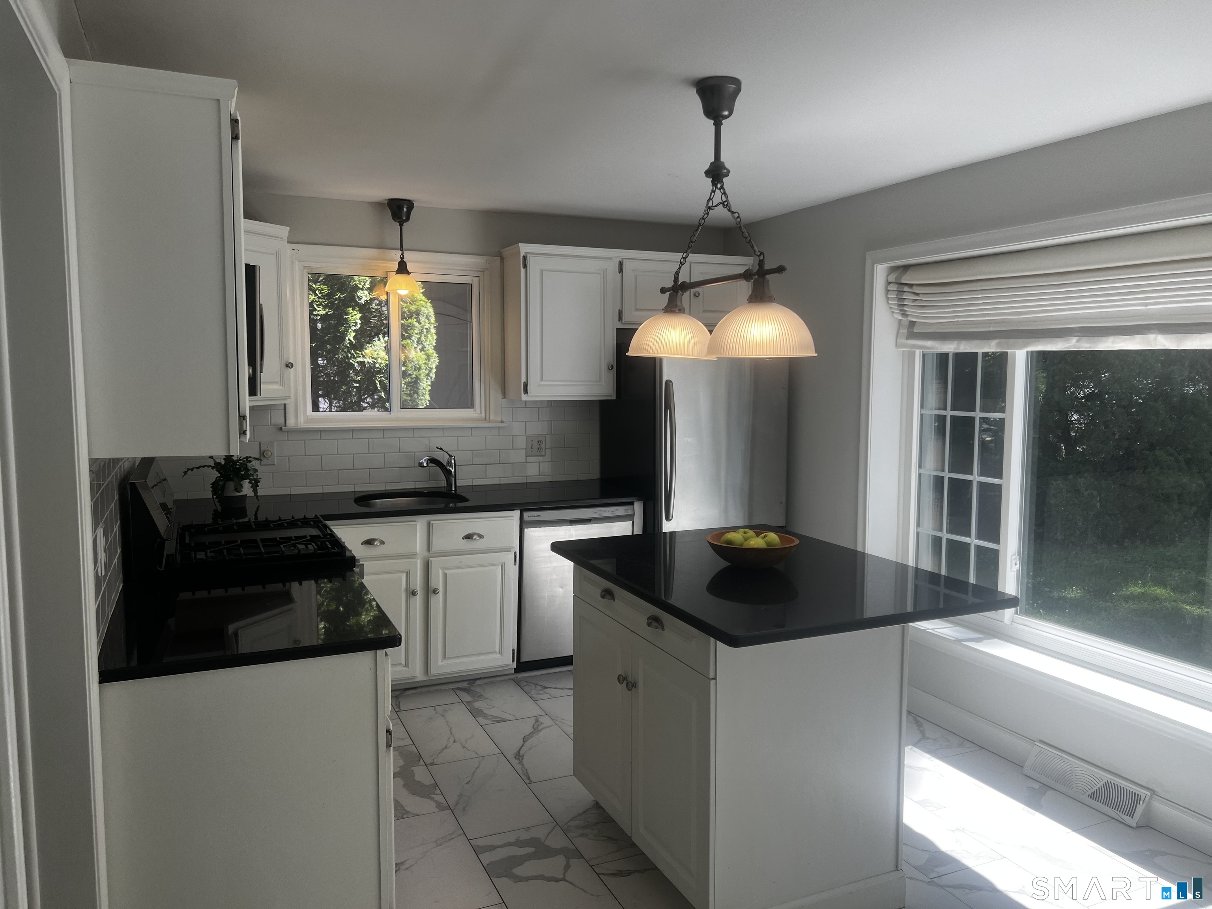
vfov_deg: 53.1
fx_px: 910
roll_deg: -0.3
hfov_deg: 67.3
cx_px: 606
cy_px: 454
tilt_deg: -5.6
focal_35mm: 26
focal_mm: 5.7
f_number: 1.5
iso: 50
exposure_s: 1/458
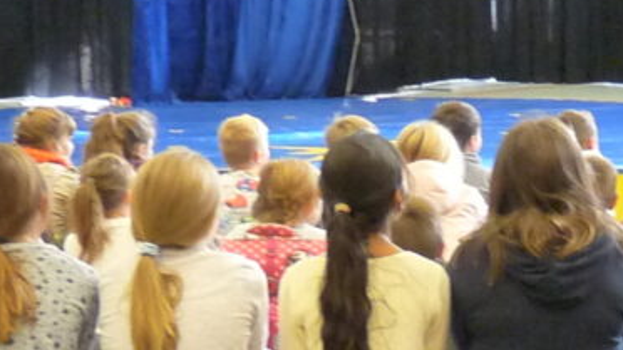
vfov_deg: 7.6
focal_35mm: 159
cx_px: 790
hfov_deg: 13.1
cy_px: 256
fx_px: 2626
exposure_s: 1/25
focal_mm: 5.4
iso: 400
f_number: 3
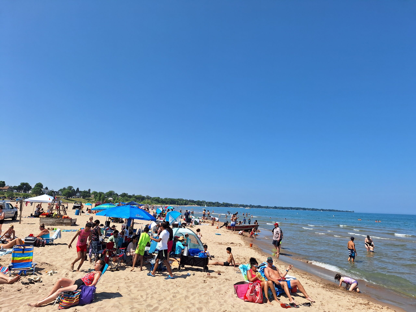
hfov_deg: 73.9
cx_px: 208
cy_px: 156
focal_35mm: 23
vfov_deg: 58.9
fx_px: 276
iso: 40
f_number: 1.8
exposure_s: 1/2725
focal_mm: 5.54
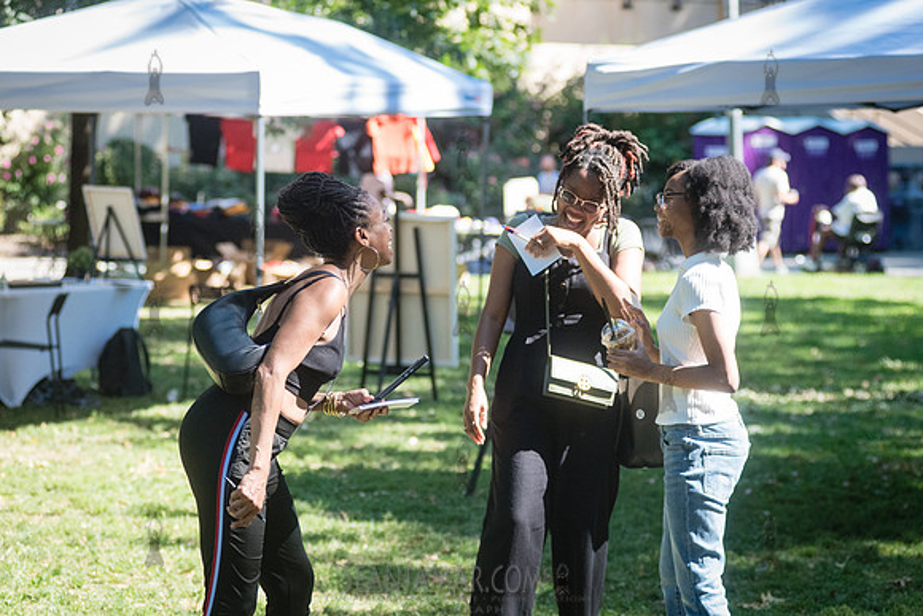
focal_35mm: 104
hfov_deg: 19.6
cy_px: 292
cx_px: 427
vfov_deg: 13.1
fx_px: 2672
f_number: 3.5
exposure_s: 1/4000
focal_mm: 86
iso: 2000
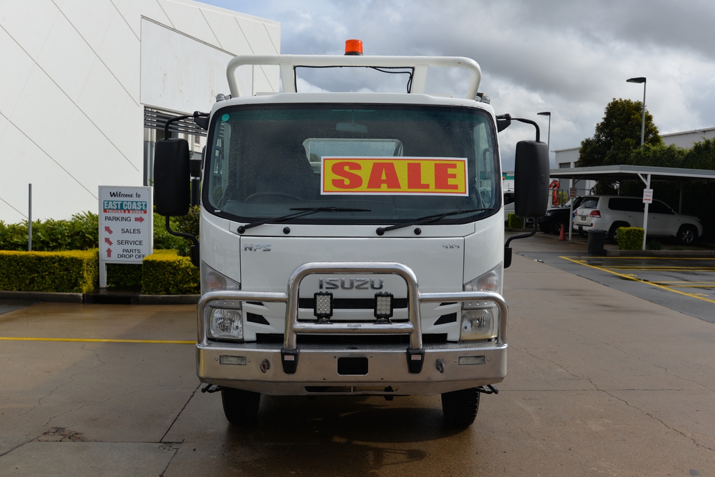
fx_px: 695
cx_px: 358
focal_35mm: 35
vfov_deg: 37.9
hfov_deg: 54.4
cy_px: 238
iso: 100
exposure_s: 1/250
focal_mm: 35
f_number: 8
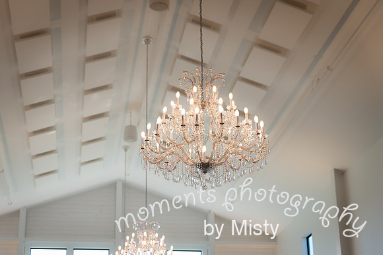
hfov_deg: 27.2
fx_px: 790
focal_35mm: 74
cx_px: 192
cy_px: 128
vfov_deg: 18.4
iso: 160
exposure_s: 1/125
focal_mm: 70
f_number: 3.2
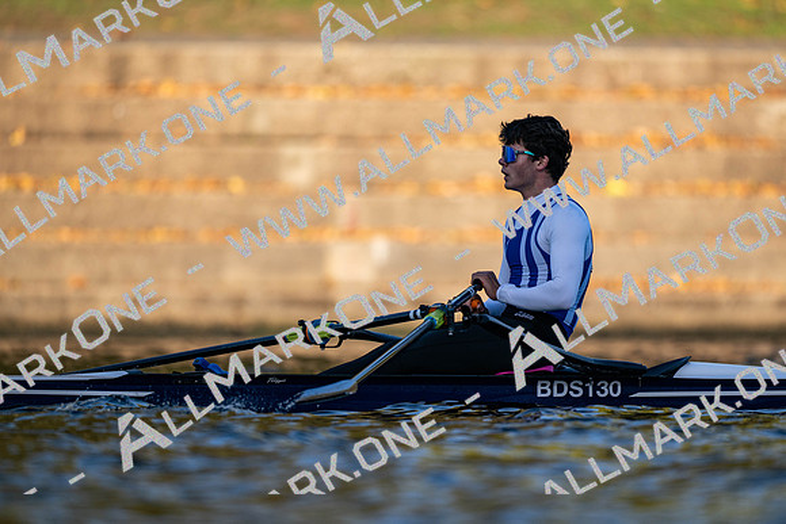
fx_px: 13109
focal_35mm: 600
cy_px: 262
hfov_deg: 3.4
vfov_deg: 2.3
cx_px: 393
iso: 280
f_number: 4
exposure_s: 1/2500
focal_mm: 600
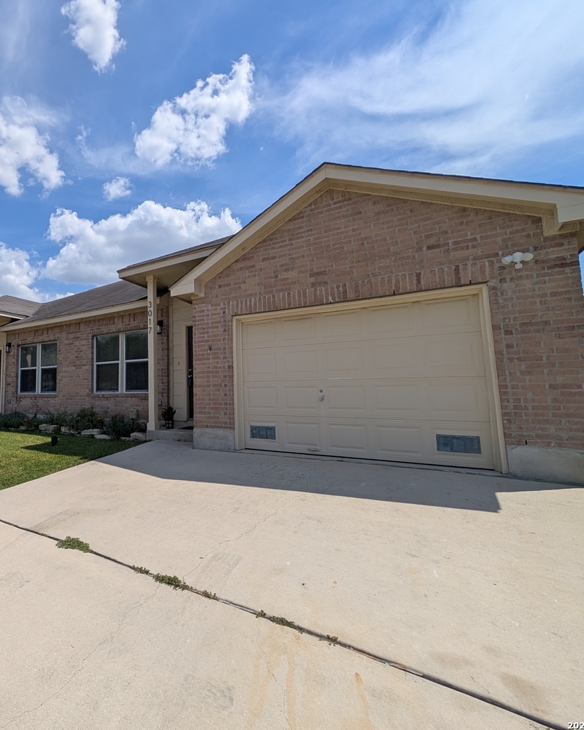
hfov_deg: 74.4
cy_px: 356
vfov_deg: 93.1
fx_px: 346
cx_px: 143
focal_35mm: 16
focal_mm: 2.02
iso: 54
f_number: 1.7
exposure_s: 1/5848
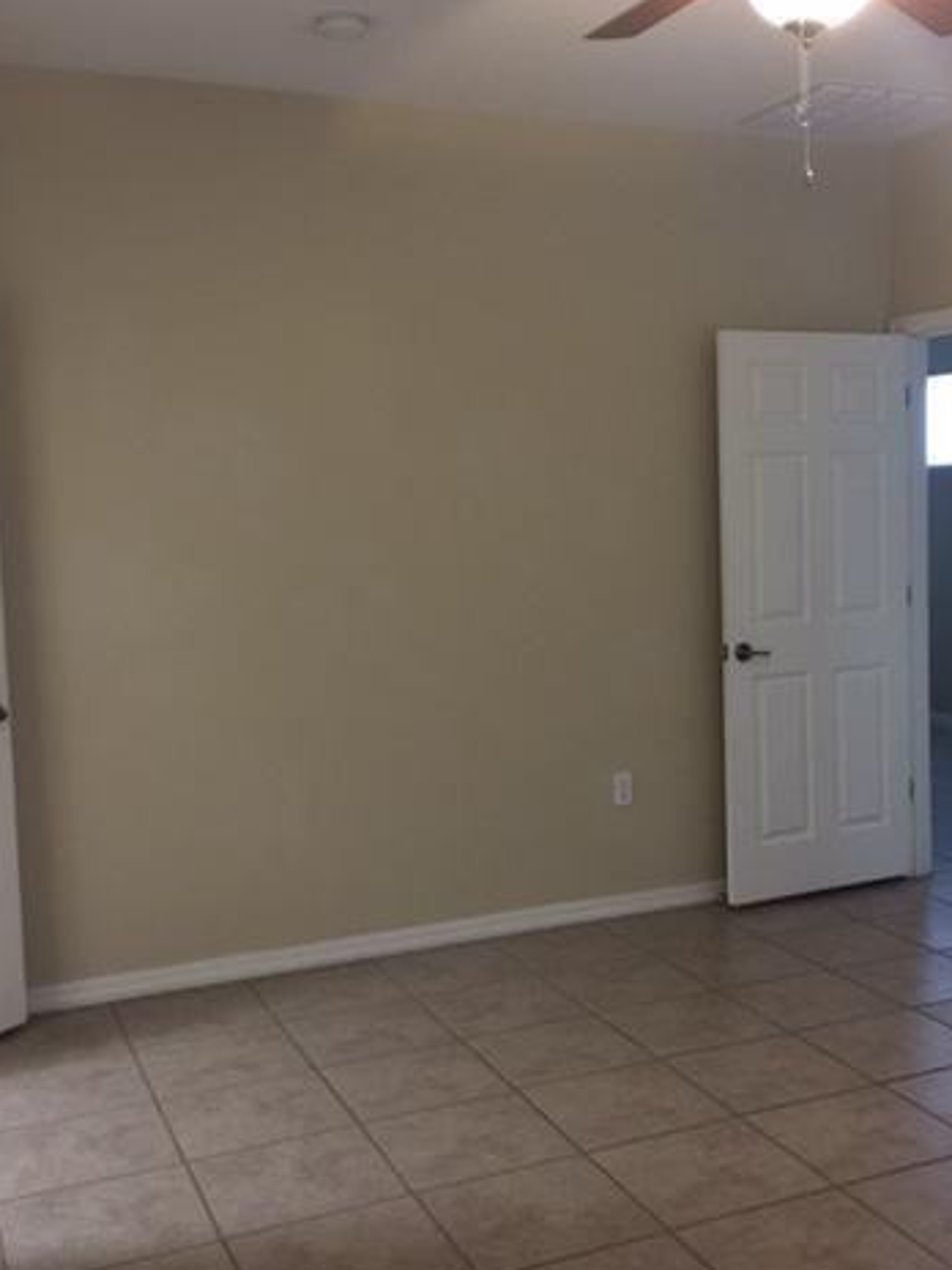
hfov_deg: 35.8
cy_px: 630
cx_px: 588
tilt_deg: -4.0
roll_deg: +1.8
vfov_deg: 46.8
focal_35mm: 40
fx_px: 1467
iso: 125
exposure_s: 1/10
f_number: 2.2
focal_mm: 4.15
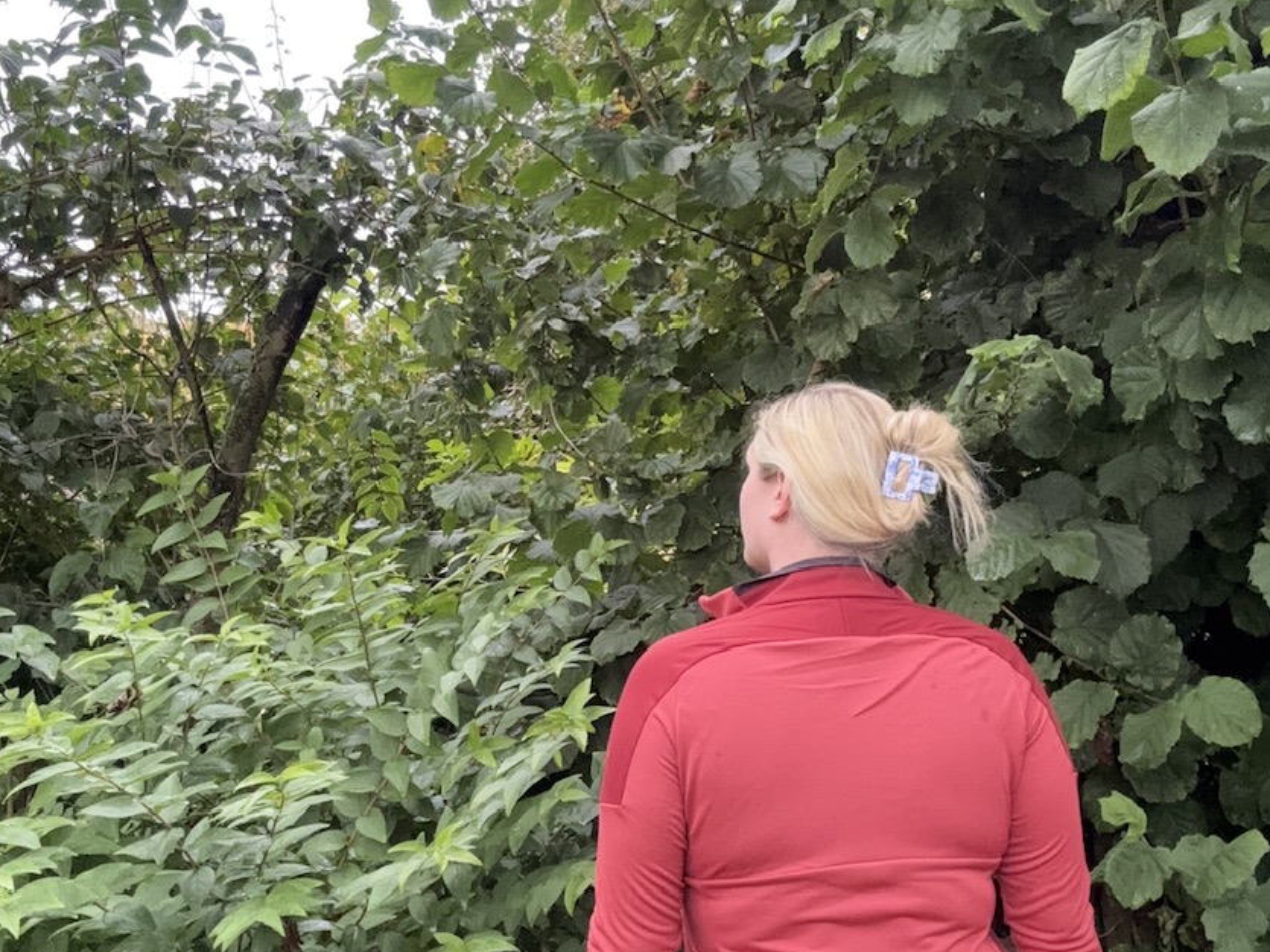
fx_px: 1687
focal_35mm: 46
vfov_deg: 31.5
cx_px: 630
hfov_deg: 41.2
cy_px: 499
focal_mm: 2.69
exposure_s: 1/60
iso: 160
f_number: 1.9
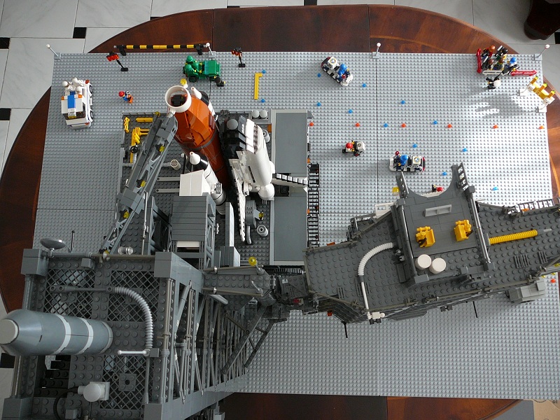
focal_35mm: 35
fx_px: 566
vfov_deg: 40.7
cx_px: 280
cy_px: 210
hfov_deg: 52.6
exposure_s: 1/30
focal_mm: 5.2
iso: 100
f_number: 2.8
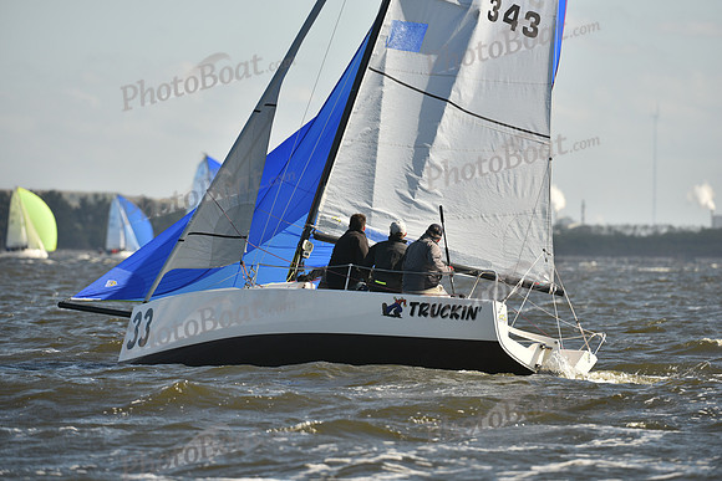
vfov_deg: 3.9
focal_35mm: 350
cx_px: 361
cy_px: 240
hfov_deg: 5.9
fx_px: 7021
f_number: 6.3
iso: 250
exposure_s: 1/1250
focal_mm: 350
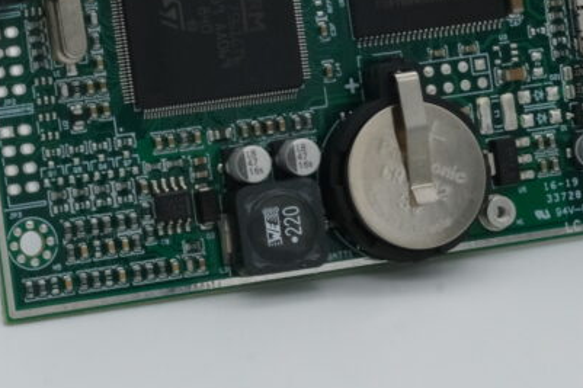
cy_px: 69
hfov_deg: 9.0
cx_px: 355
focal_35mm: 230
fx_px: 3723
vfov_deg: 6.0
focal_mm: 60
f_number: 22
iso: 2500
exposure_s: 1/125
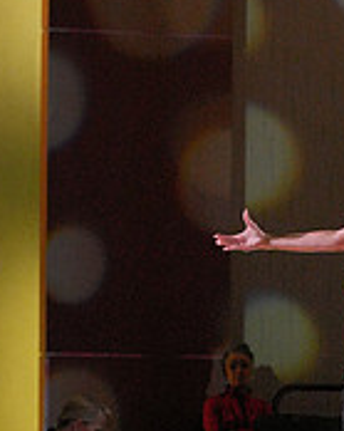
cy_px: 582
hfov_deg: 3.0
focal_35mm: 517
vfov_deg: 3.7
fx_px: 6585
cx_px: 382
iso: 5000
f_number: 7.1
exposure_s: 1/400
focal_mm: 165
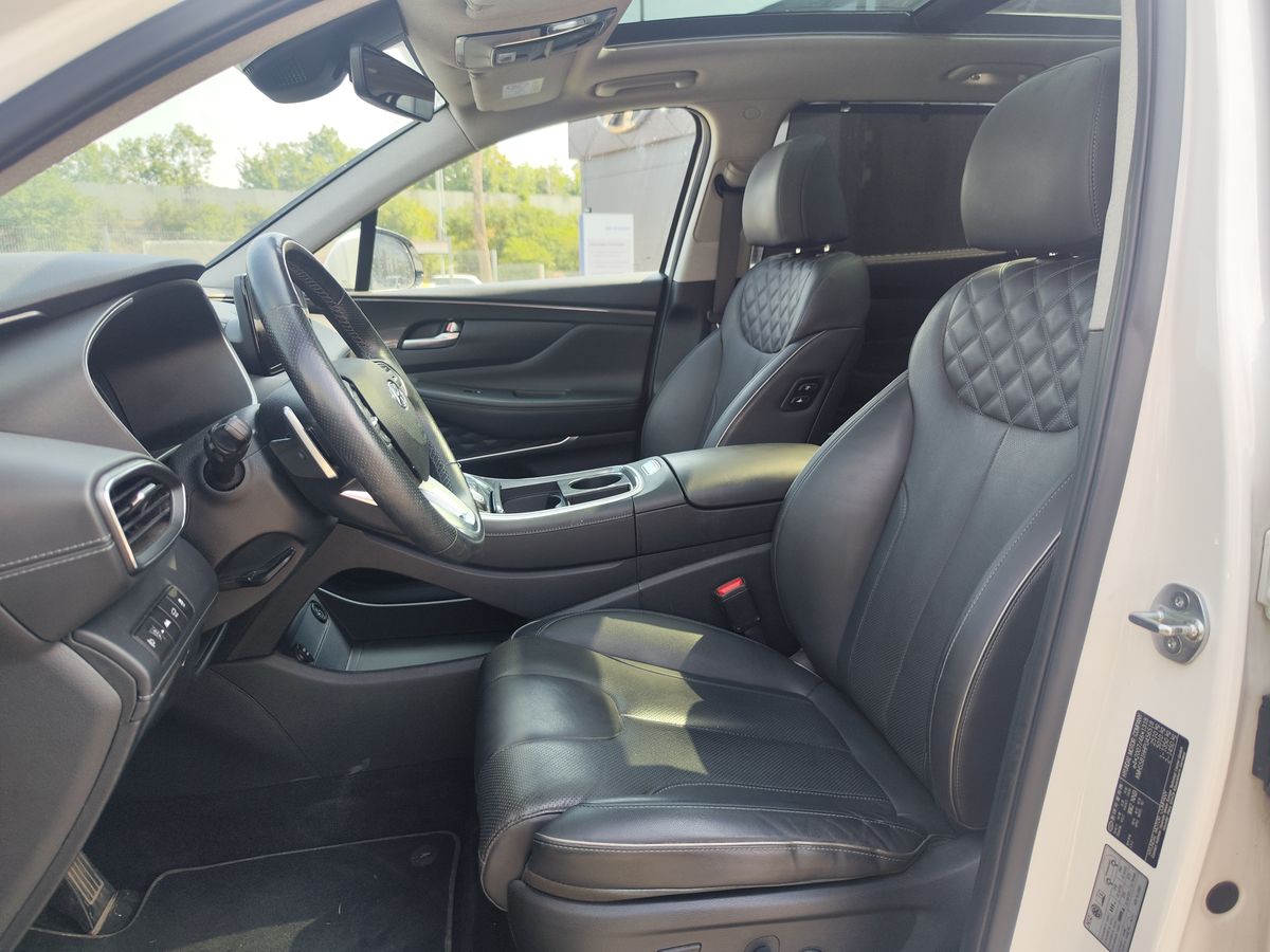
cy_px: 476
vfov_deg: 58.9
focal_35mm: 23
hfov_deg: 73.9
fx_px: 844
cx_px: 635
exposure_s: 1/177
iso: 50
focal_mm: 7.01
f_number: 1.69
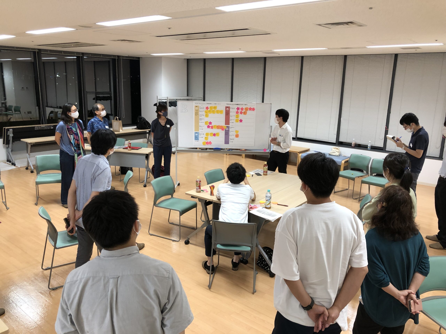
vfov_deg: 49.7
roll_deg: +0.2
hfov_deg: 63.4
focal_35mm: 28
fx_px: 361
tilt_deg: -12.4
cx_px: 223
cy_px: 167
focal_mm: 4
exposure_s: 1/17
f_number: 1.8
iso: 40
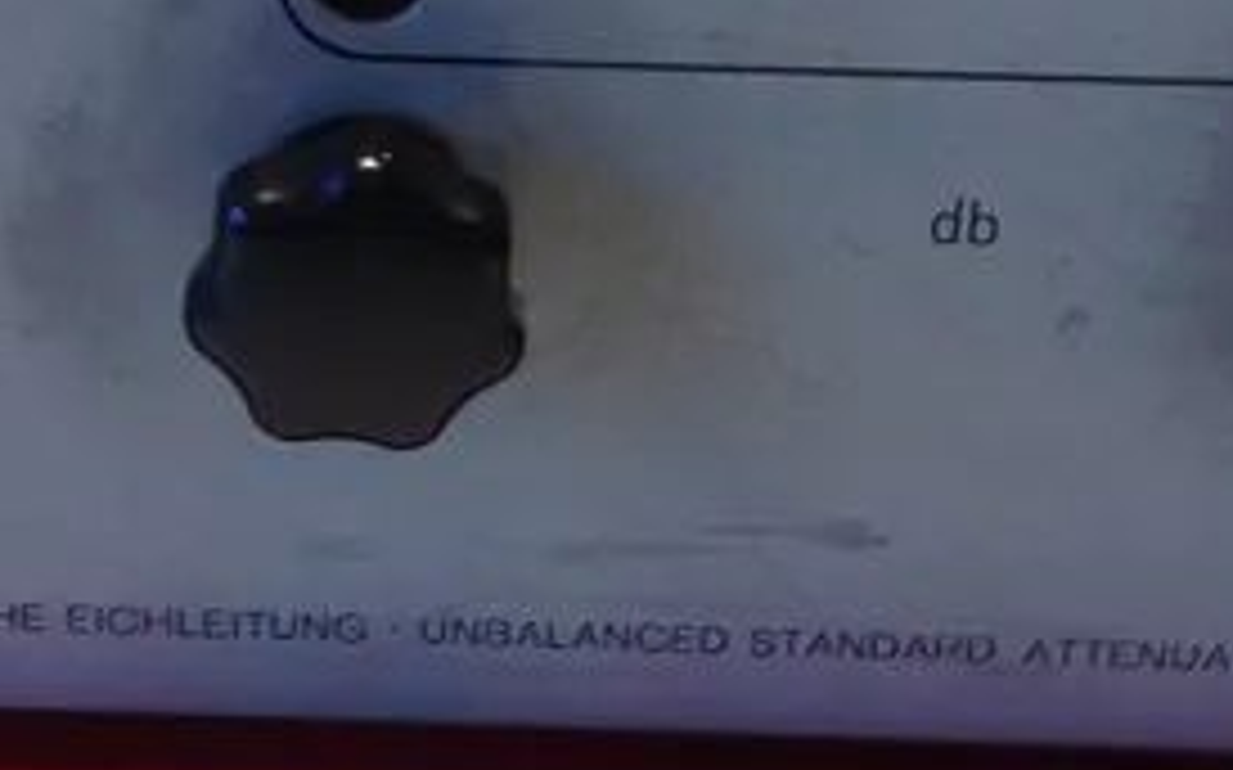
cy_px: 446
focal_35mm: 135
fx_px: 4535
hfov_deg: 15.5
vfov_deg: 9.7
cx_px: 446
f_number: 2.4
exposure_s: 1/15
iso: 80
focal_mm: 4.28
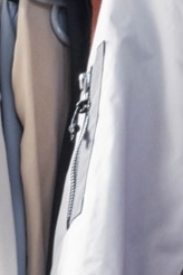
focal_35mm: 145
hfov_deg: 8.2
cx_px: -344
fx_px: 1106
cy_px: 639
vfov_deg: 11.8
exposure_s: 1/10
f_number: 8
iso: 800
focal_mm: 14
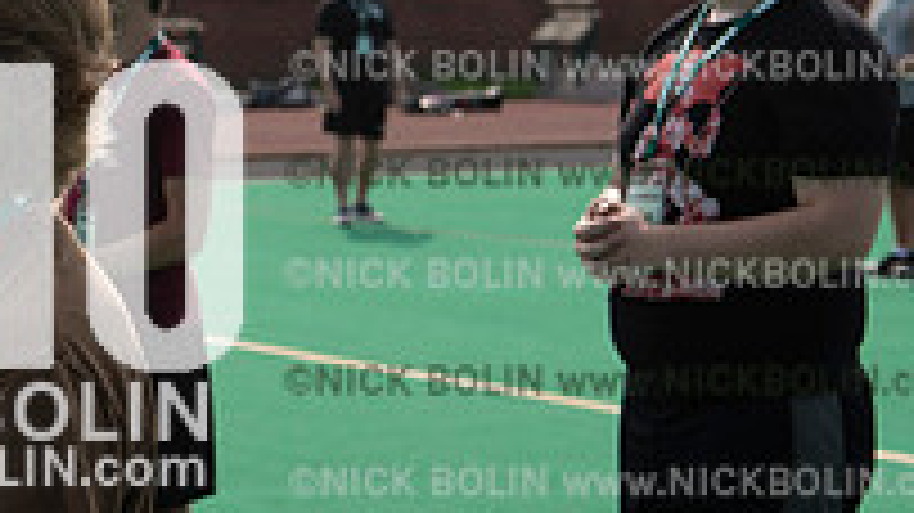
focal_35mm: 165
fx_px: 3997
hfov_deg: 12.8
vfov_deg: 7.3
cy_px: 277
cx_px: -77
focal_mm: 55
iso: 125
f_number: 5.6
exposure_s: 1/640
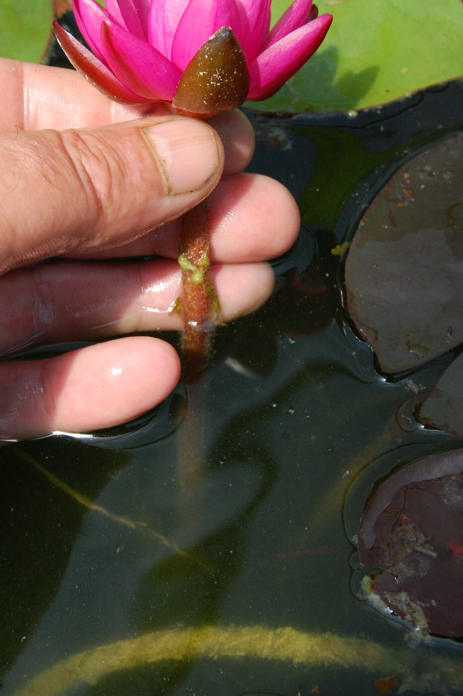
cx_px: 195
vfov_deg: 27.7
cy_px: 289
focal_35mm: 73
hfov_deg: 18.6
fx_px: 1411
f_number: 11
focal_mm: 40
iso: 800
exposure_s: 1/500
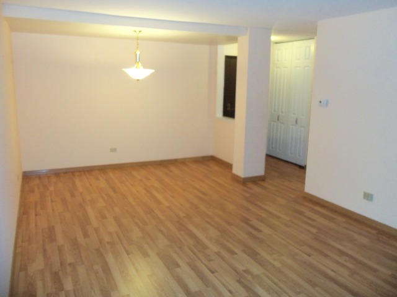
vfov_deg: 48.2
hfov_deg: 61.7
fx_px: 333
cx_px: 198
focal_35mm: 29
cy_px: 148
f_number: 3.4
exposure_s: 1/30
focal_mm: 5.2
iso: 200
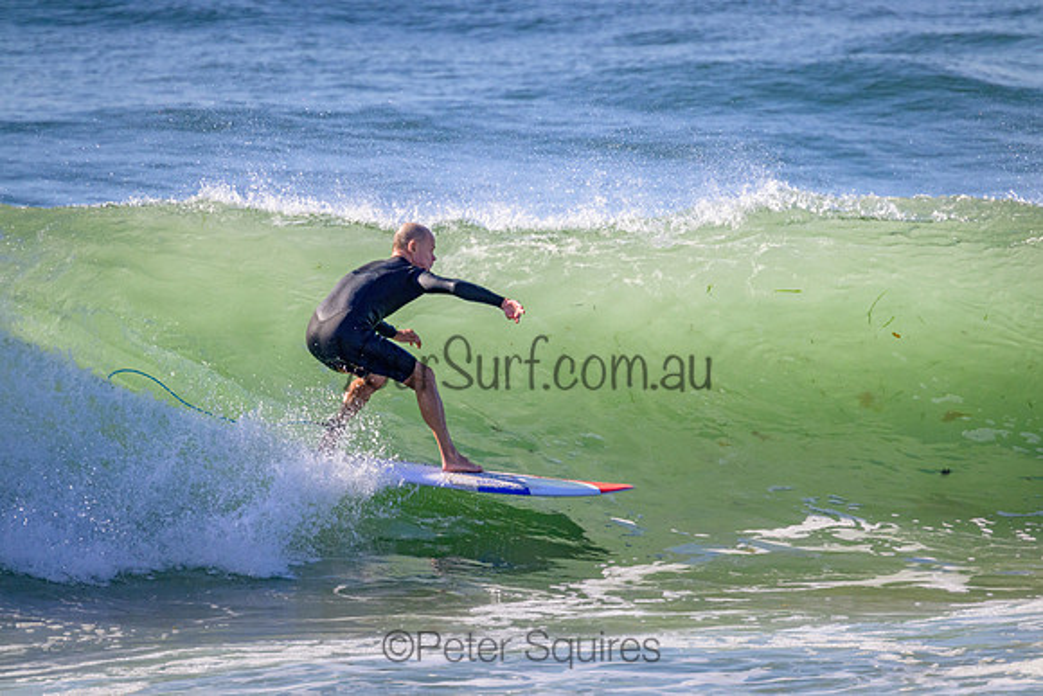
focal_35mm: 800
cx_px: 522
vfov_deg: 1.7
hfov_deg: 2.6
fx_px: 23182
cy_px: 348
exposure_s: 1/2000
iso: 1400
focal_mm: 800
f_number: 11
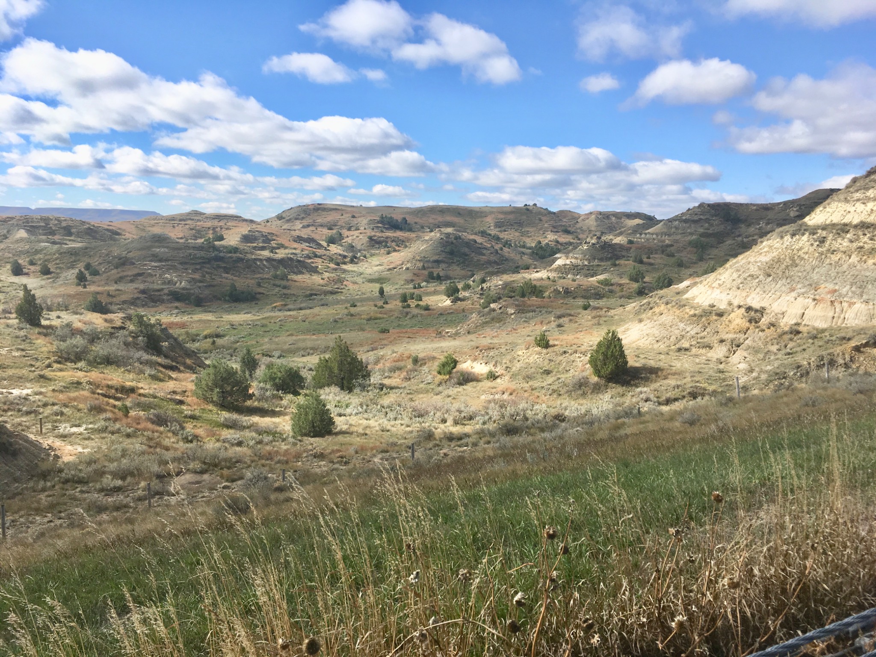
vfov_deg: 48.2
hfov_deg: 61.7
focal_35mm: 29
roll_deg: -1.2
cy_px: 328
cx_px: 438
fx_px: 734
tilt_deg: -8.6
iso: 25
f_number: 2.2
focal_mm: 4.15
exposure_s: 1/1508
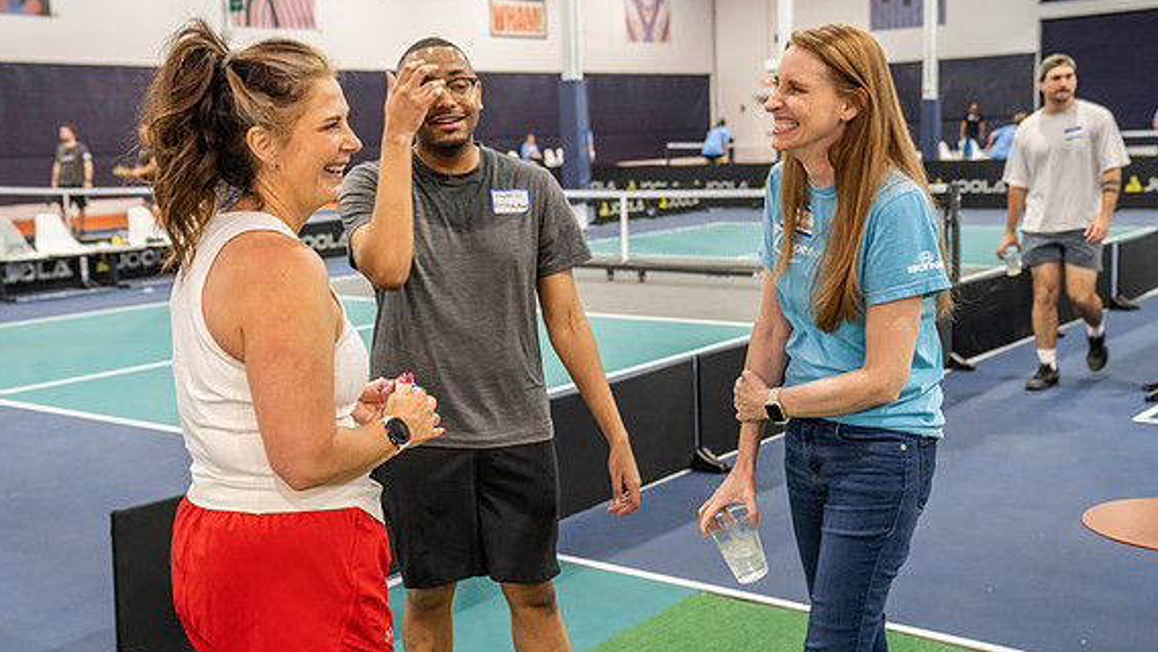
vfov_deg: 26.0
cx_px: 577
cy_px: 319
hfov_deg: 44.6
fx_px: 1413
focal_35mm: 46
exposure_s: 1/160
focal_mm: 43
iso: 2500
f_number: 4
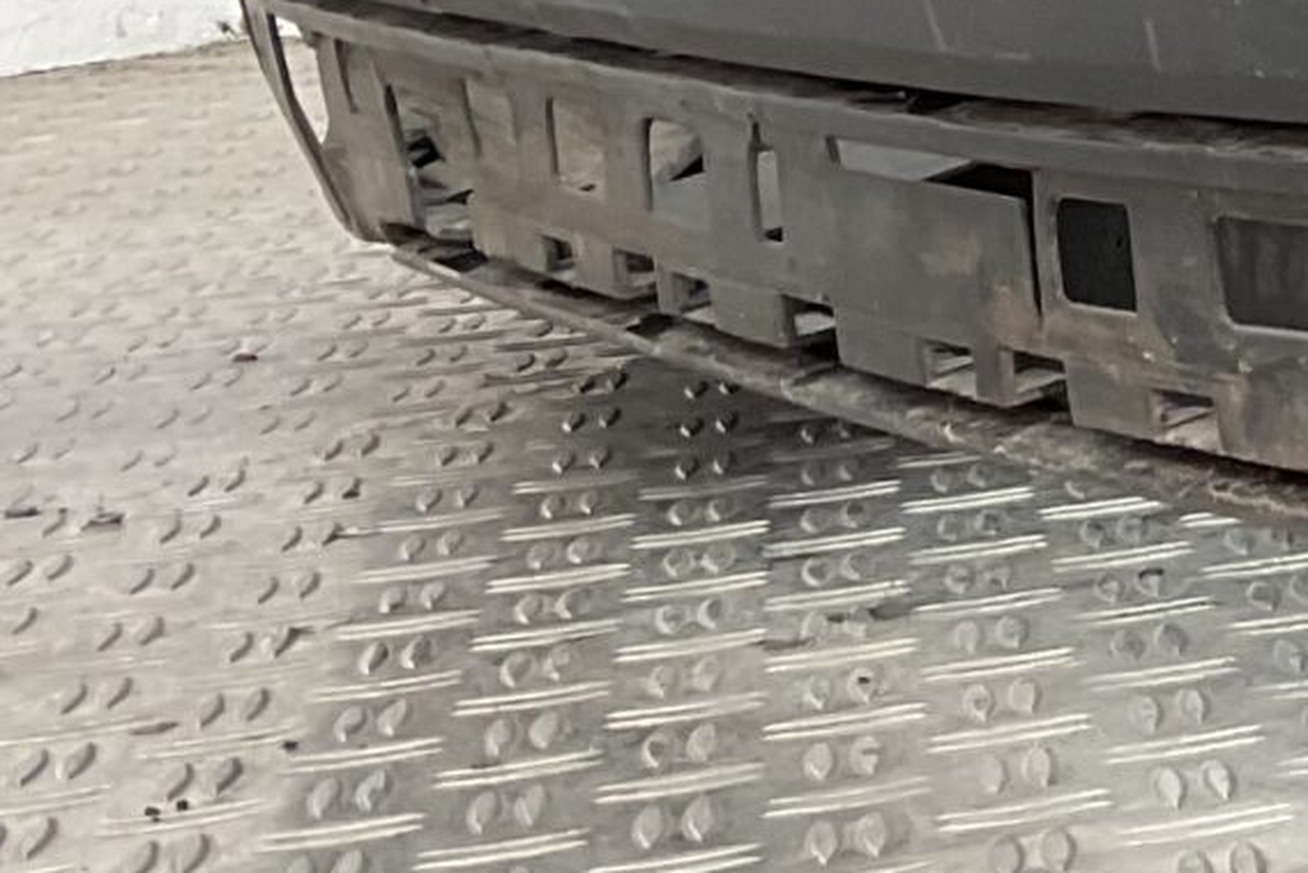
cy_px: 78
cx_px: 2598
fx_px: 4942
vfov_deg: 10.0
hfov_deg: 13.1
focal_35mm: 136
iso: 25
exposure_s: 1/120
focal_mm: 3
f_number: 1.8
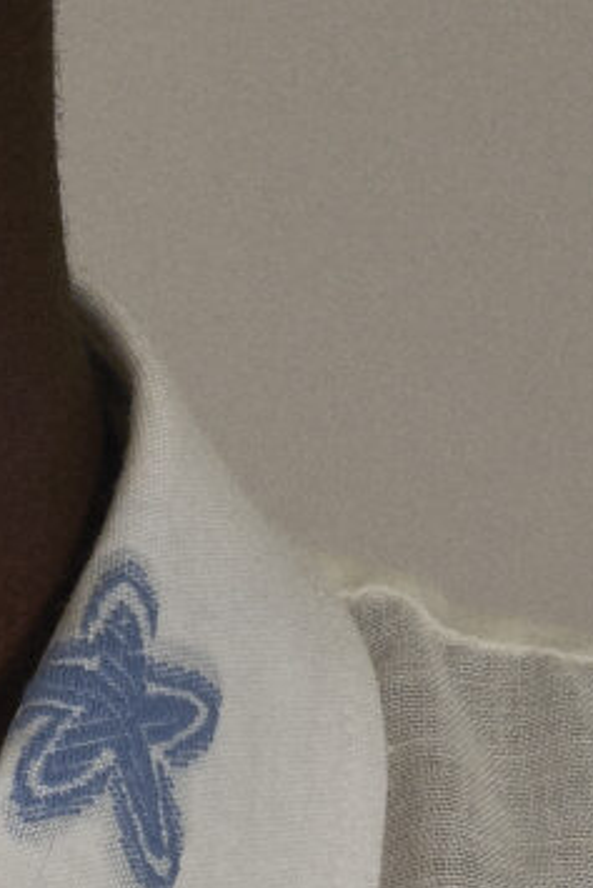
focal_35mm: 577
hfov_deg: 2.4
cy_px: 1356
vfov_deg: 3.6
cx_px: -417
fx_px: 14242
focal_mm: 80
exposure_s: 1/160
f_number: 11
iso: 200
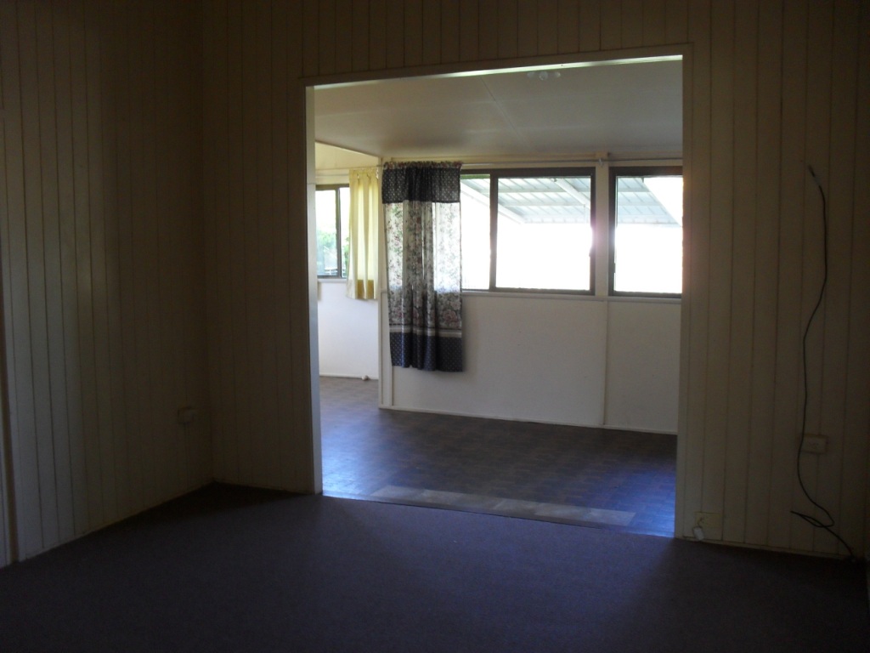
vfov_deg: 40.7
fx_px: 880
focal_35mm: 35
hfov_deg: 52.6
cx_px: 435
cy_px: 326
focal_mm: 6.3
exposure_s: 1/20
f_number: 3.2
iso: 200
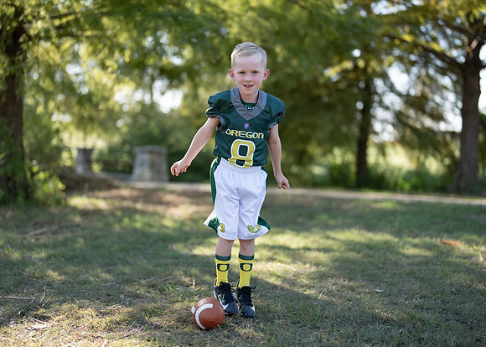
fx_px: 723
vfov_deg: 27.0
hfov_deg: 37.2
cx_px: 243
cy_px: 174
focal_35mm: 52
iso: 100
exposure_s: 1/1250
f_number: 1.2
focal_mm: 50
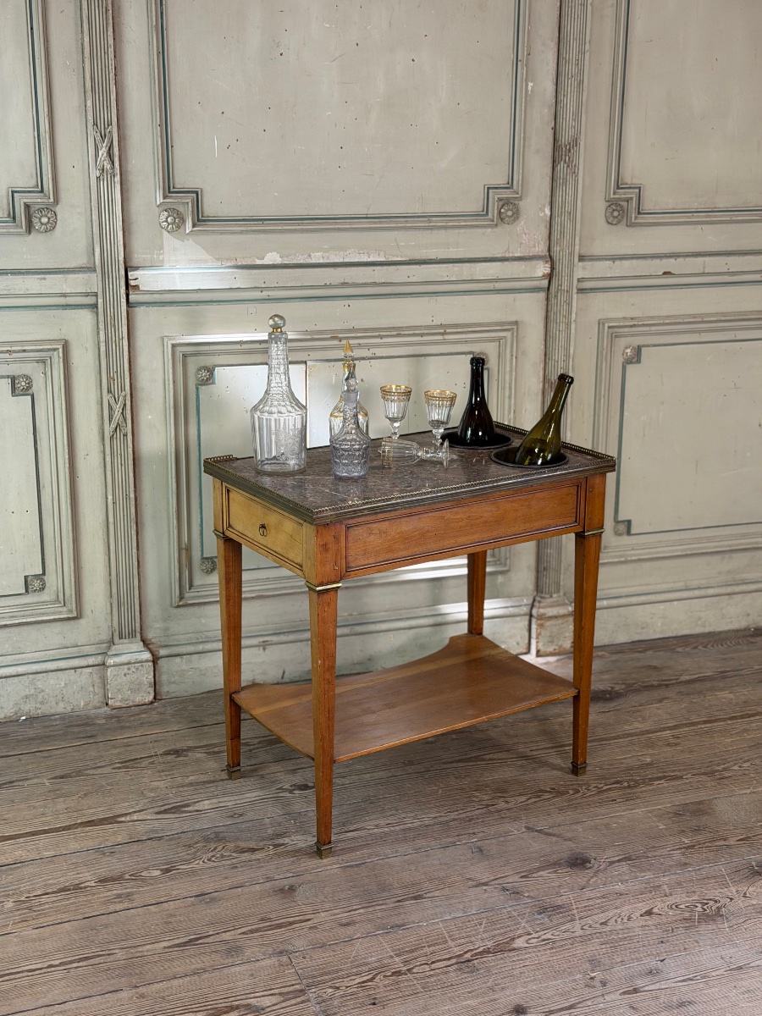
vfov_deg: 39.7
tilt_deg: -15.6
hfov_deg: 30.3
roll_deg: +0.7
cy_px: 508
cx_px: 381
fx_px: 1409
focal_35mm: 48
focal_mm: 6.76
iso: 125
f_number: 1.78
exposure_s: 1/50
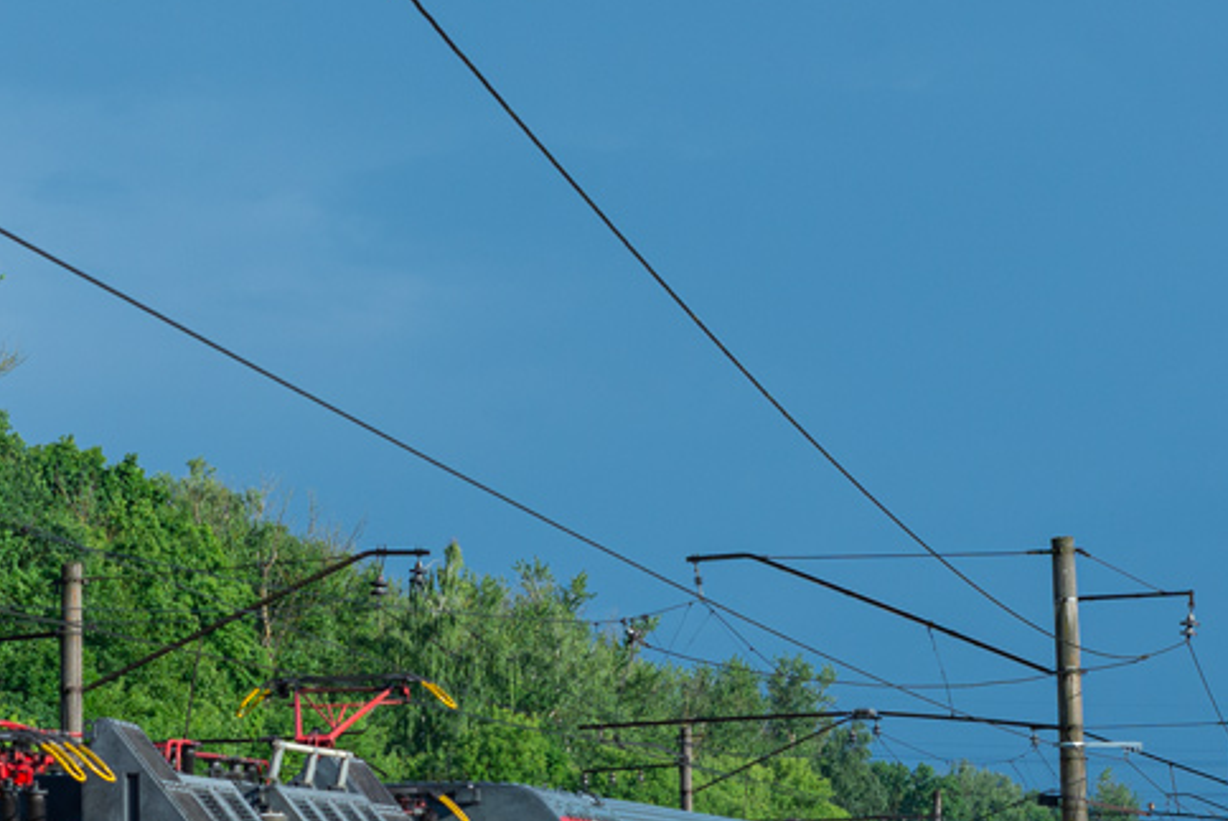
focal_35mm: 155
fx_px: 5292
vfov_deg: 8.8
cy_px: 867
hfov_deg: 13.2
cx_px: 275
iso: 200
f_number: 7.1
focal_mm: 50
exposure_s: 1/640
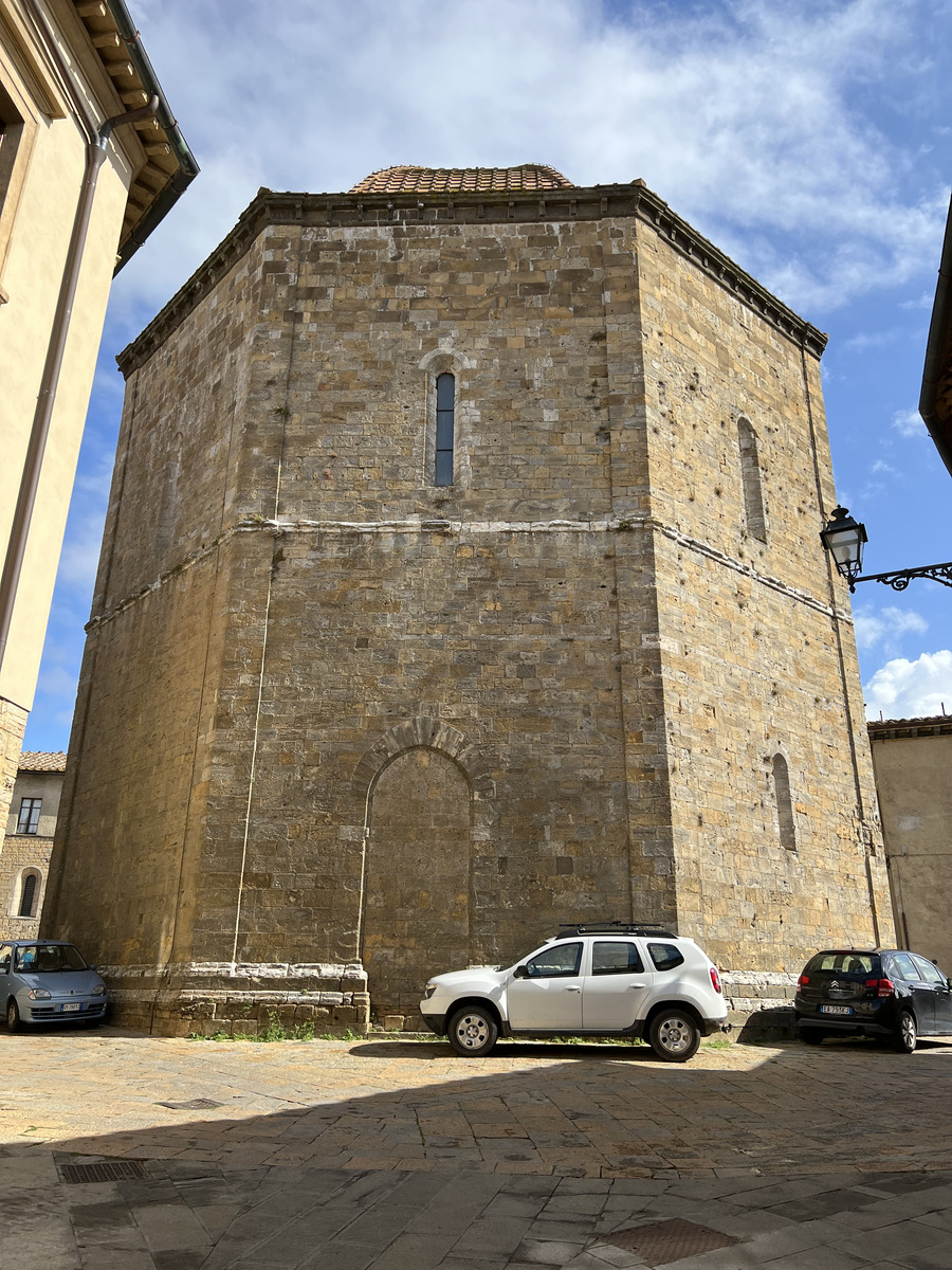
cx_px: 476
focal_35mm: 26
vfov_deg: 67.3
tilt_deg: +20.2
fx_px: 953
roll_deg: -1.7
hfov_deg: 53.1
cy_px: 635
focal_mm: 5.7
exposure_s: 1/3571
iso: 50
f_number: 1.5
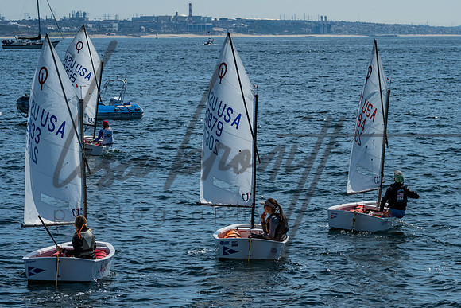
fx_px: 2278
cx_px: 228
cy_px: 145
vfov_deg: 7.7
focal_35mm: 178
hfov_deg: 11.6
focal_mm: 125
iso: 100
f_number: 8
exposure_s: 1/500
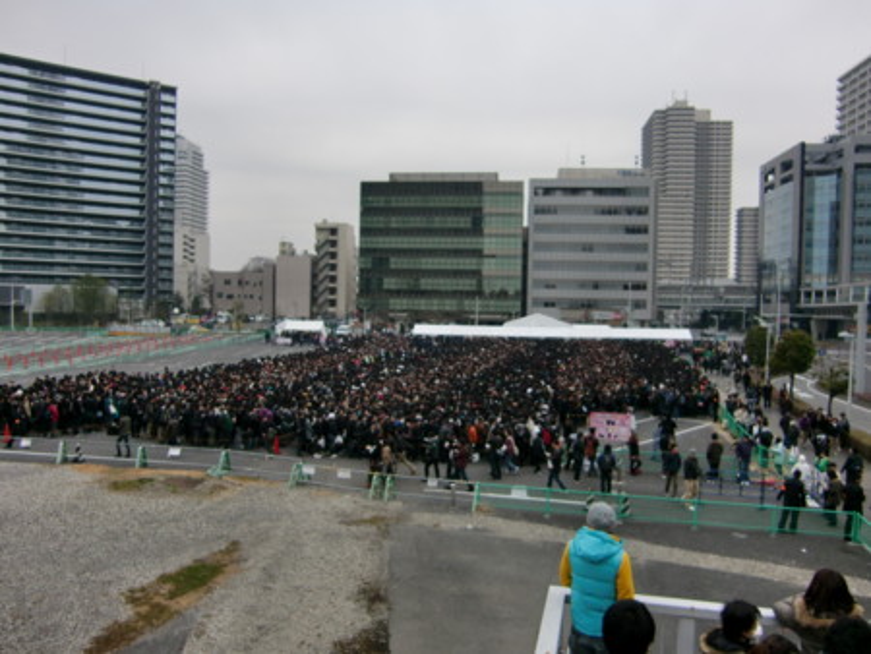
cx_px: 436
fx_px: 705
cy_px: 327
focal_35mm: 28
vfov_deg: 49.8
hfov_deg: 63.4
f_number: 2.6
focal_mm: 4.9
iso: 64
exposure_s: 1/500
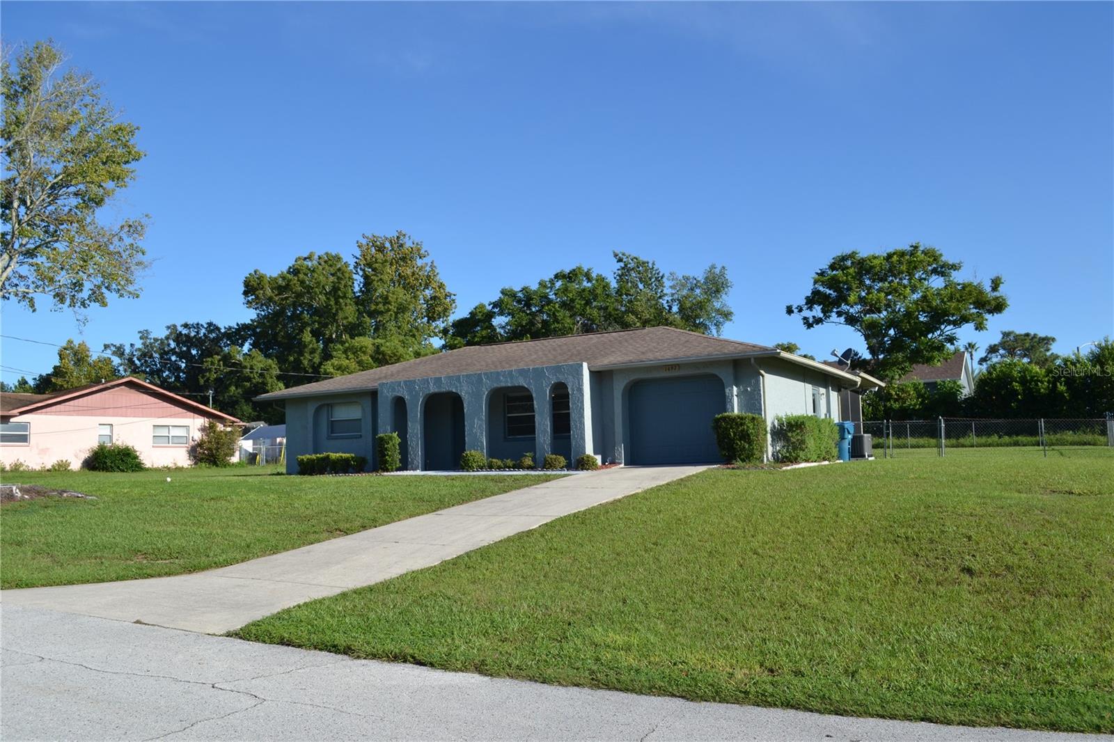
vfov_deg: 43.6
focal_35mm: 30
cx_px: 557
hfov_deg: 61.9
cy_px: 371
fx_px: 928
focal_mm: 20
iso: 100
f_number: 8
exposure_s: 1/250
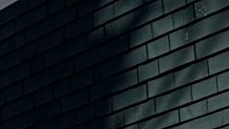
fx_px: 620
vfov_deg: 9.2
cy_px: 404
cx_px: -482
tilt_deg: +7.5
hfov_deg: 11.0
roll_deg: +1.9
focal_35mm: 102
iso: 50
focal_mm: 2.22
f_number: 2.2
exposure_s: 1/2584
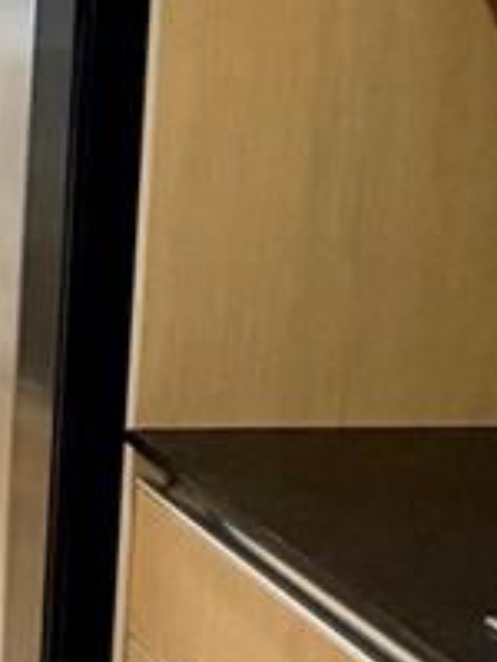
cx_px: -586
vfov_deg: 22.9
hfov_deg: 13.9
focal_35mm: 84
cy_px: 103
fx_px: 1608
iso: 320
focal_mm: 2.22
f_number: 2.2
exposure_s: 1/120
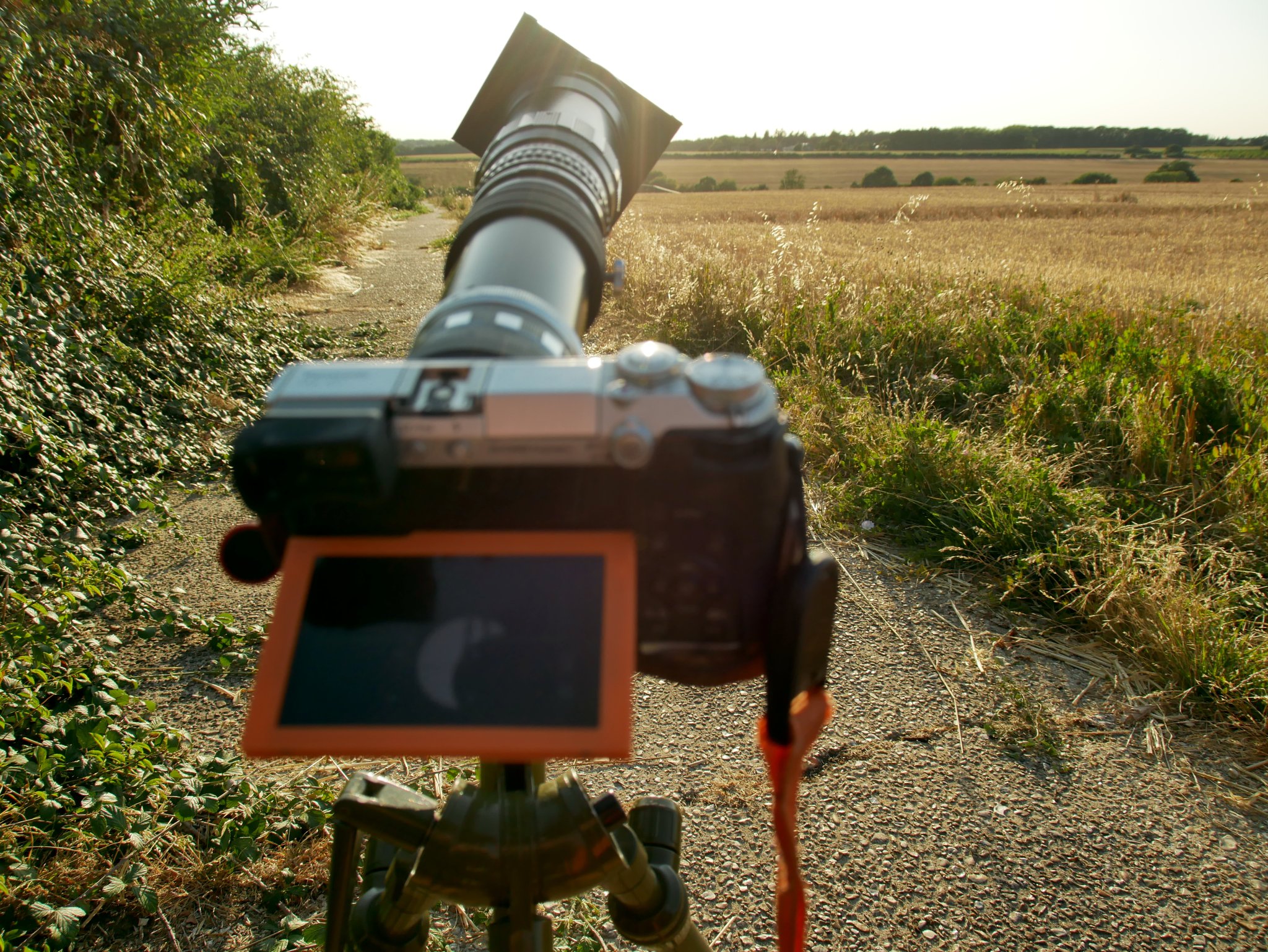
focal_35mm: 28
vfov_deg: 49.8
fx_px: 1026
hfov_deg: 63.4
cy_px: 476
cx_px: 634
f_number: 5.6
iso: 200
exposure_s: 1/320
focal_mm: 14
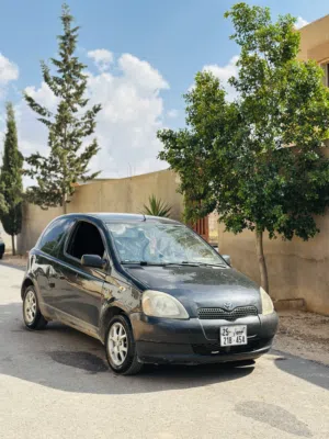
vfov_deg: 39.7
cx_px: 164
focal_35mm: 48
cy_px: 220
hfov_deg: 30.3
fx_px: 608
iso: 100
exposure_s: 1/5556
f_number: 1.78
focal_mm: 6.86
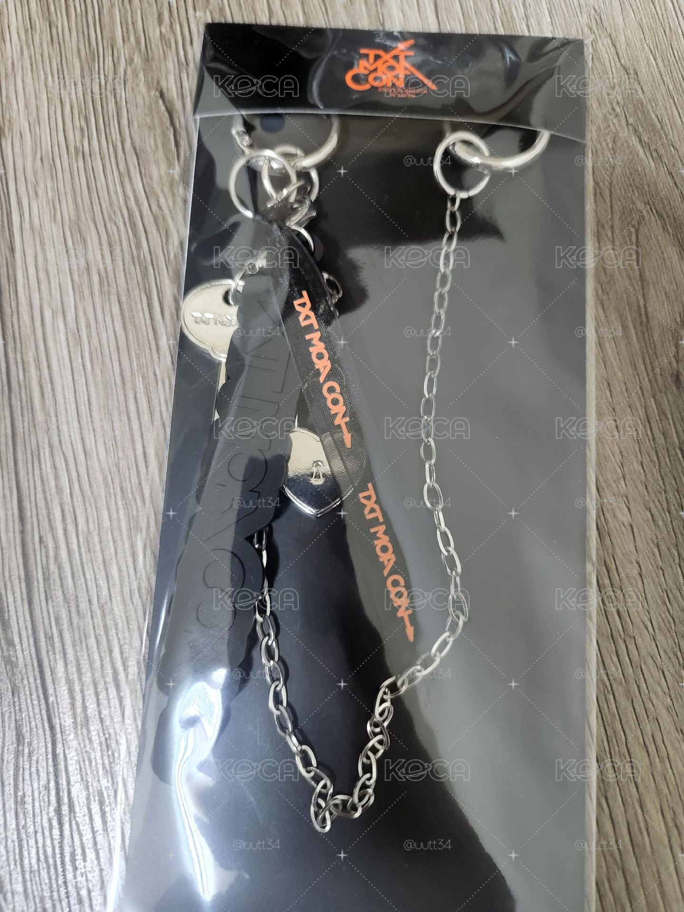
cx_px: 342
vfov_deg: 73.9
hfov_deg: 58.9
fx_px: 606
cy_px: 456
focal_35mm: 23
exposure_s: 1/60
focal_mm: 5.4
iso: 640
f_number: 1.8
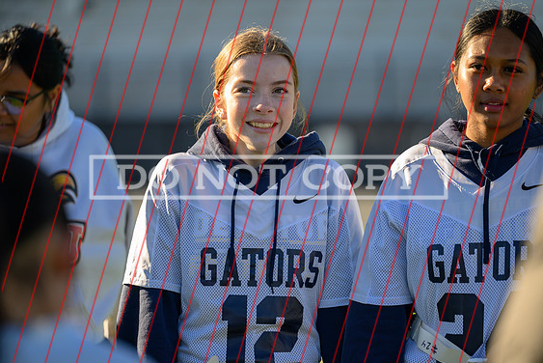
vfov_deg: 7.9
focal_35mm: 175
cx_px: 268
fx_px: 2641
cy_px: 184
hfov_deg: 11.7
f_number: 2.8
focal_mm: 170
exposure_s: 1/1250
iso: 220
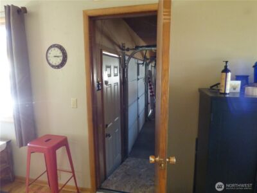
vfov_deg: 61.1
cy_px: 96
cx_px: 128
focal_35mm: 22
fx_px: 163
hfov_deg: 76.4
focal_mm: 3.88
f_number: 2.9
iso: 800
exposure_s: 1/40
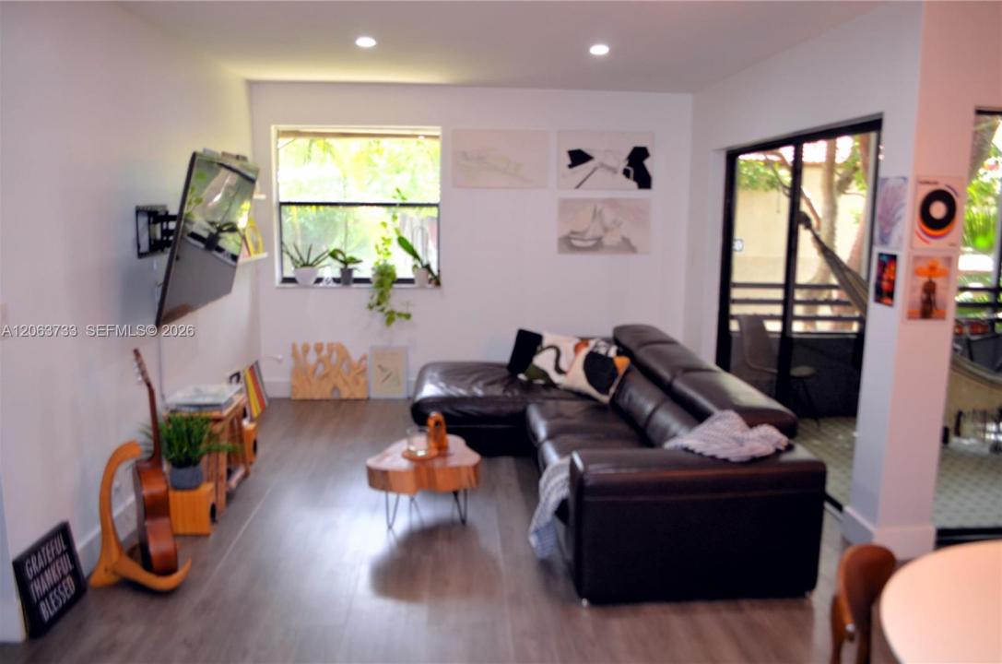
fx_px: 750
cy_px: 332
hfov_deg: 67.5
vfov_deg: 47.7
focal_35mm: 27
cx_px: 501
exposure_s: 1/60
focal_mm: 18
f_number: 3.5
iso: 450
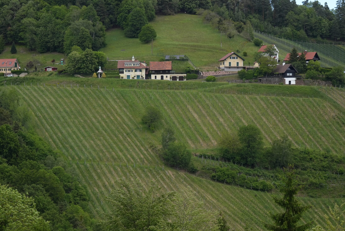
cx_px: 171
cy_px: 127
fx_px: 1055
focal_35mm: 110
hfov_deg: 18.6
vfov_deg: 12.5
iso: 640
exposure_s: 1/400
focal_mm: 94
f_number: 9
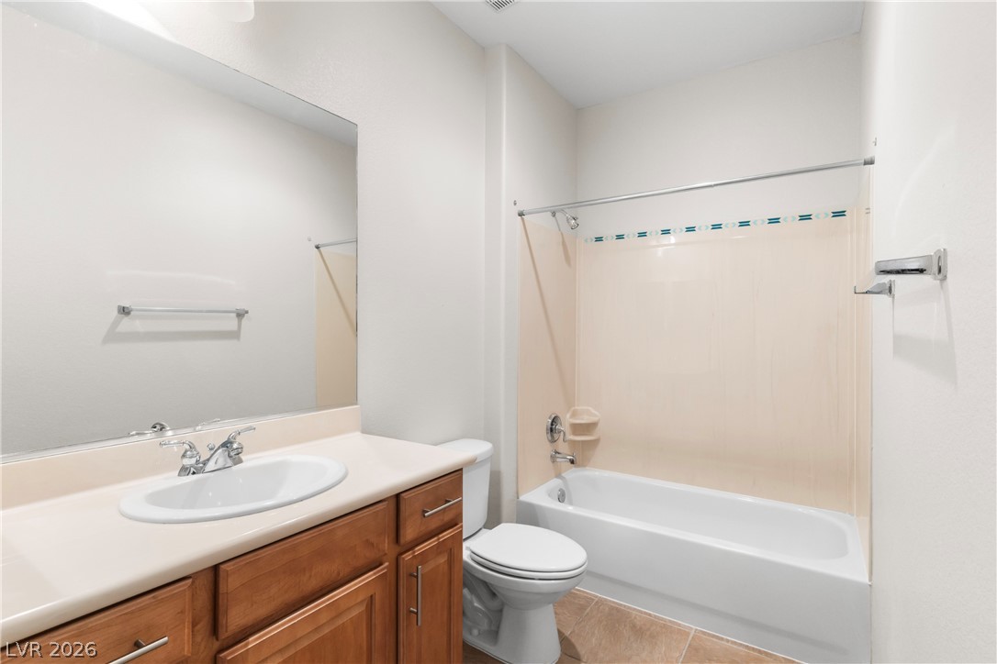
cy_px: 332
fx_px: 471
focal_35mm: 17
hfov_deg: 93.3
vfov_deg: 70.4
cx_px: 498
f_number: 8
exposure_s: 1/1.25
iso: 320
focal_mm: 17
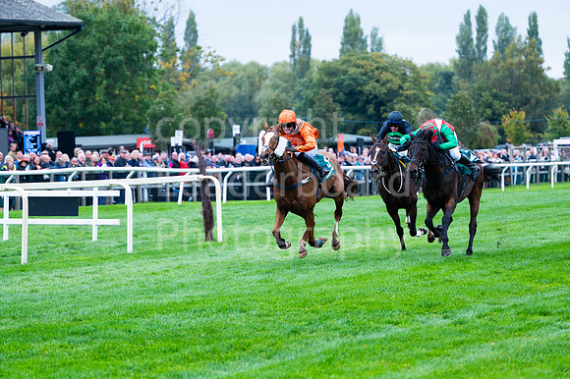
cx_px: 285
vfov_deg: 9.1
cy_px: 190
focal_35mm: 150
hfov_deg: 13.7
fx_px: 2374
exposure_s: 1/1000
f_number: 4
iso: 800
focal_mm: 150
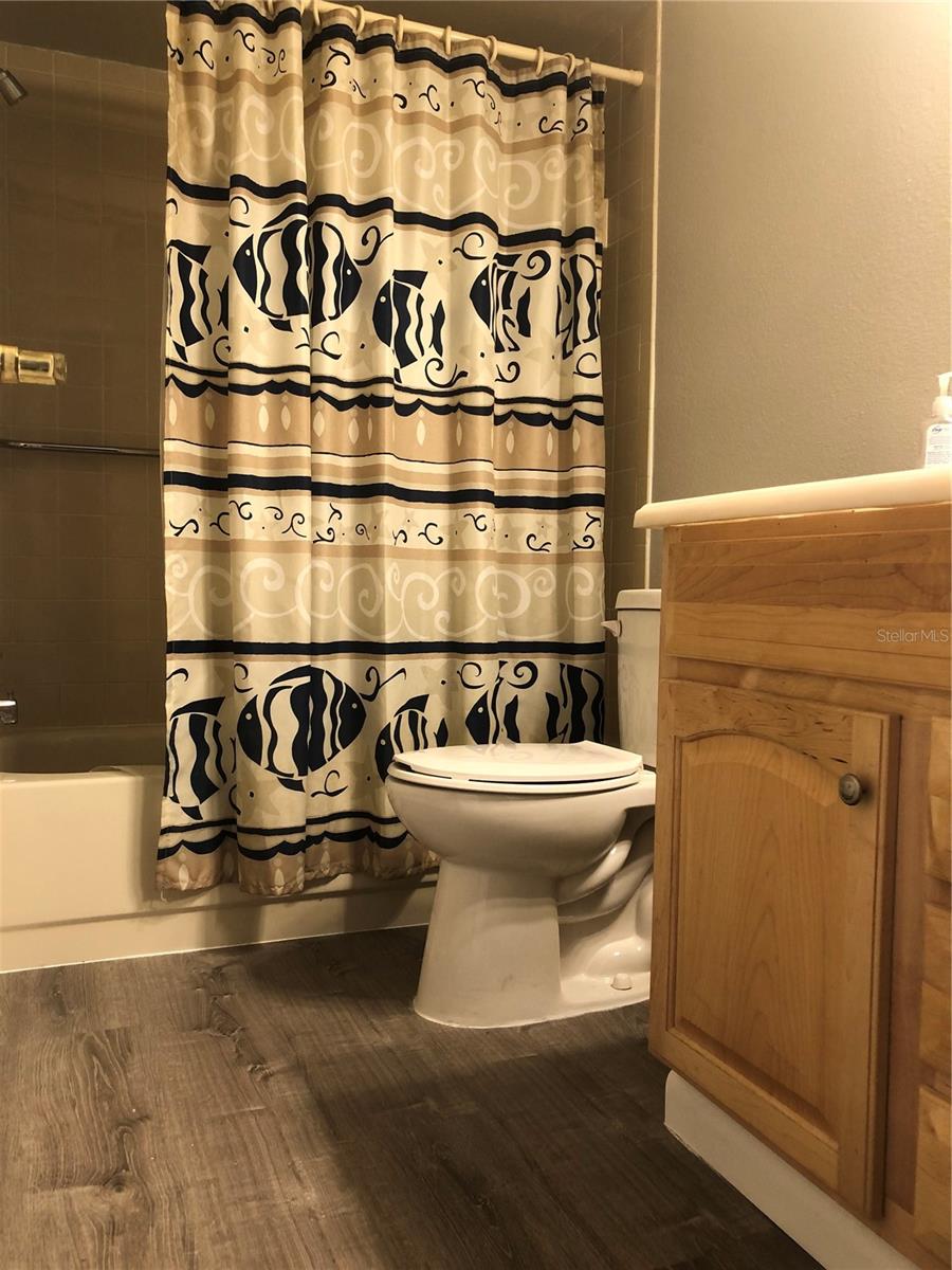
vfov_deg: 63.4
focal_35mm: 28
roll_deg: -1.6
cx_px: 476
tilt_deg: -2.6
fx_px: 1027
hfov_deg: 49.7
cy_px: 635
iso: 40
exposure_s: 1/17
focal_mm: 4
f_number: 1.8
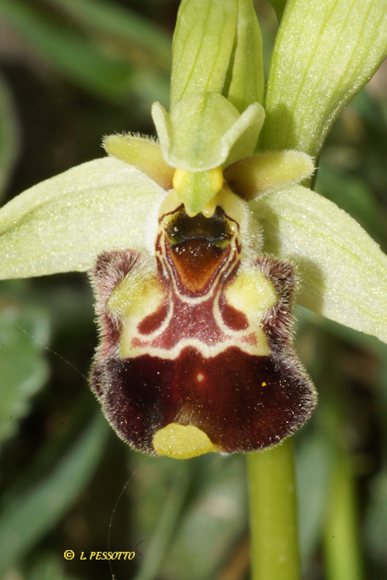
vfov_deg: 12.9
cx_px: 200
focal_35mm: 159
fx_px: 2562
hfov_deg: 8.6
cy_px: 248
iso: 800
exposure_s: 1/125
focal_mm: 90
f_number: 25
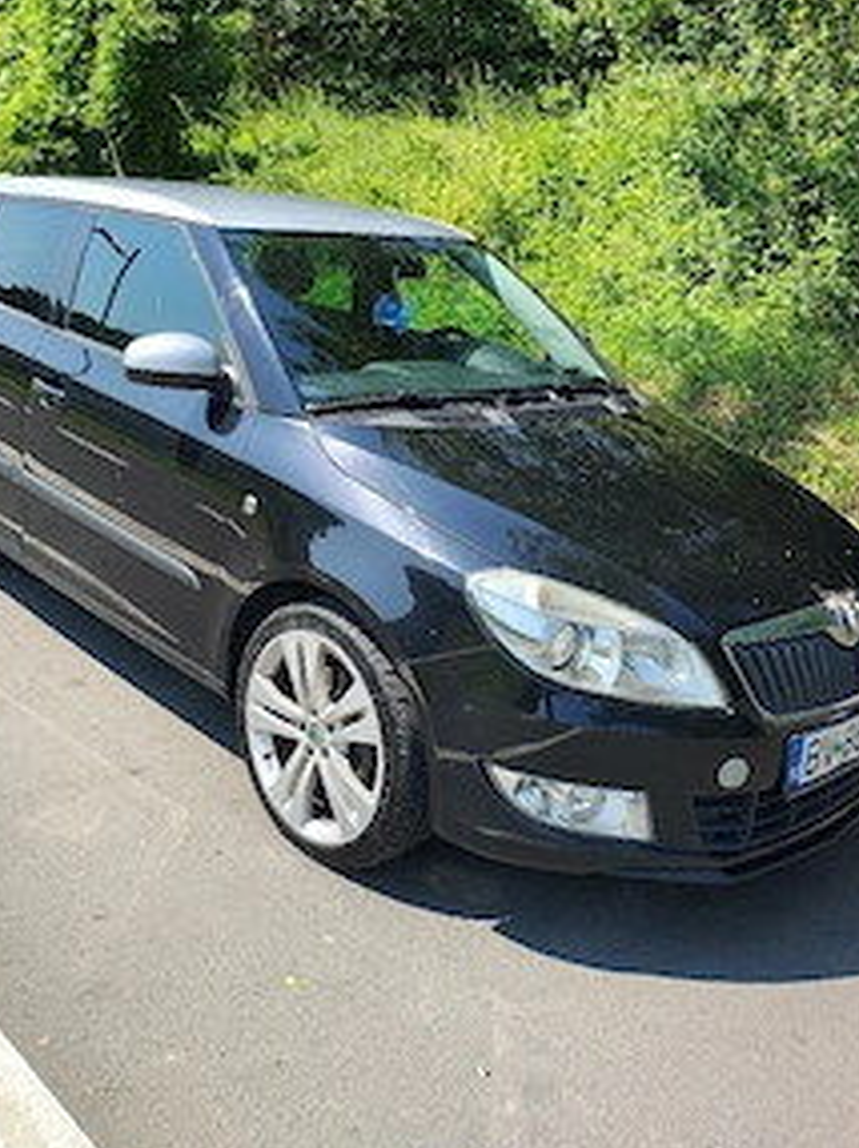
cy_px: 361
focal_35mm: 35
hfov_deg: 40.5
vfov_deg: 51.5
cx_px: 353
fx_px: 1160
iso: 100
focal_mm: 5.89
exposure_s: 1/667
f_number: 1.4
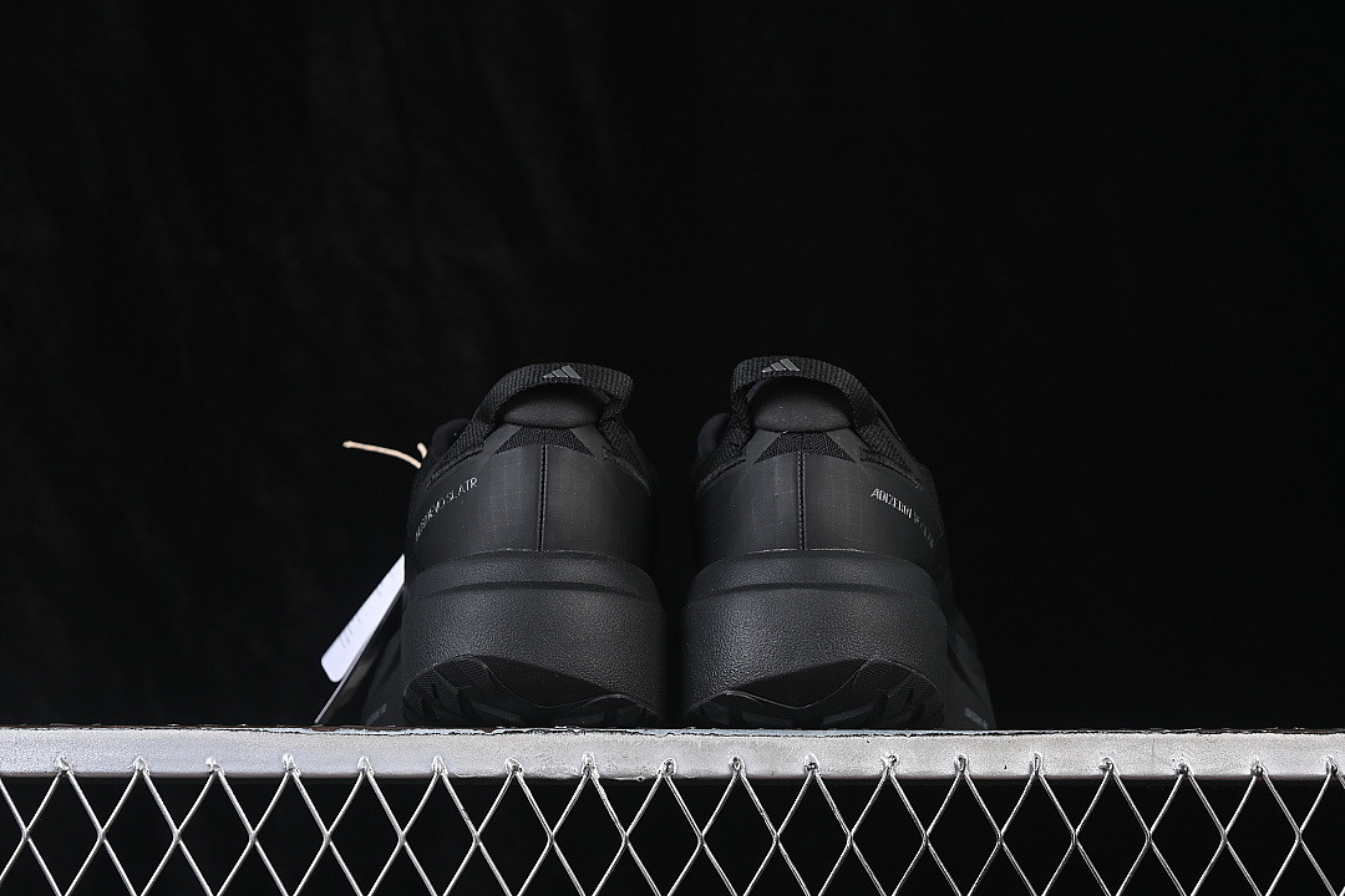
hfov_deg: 27.0
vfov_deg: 18.2
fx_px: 2802
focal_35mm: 75
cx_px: 672
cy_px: 448
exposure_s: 1/60
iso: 160
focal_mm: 50
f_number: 6.3
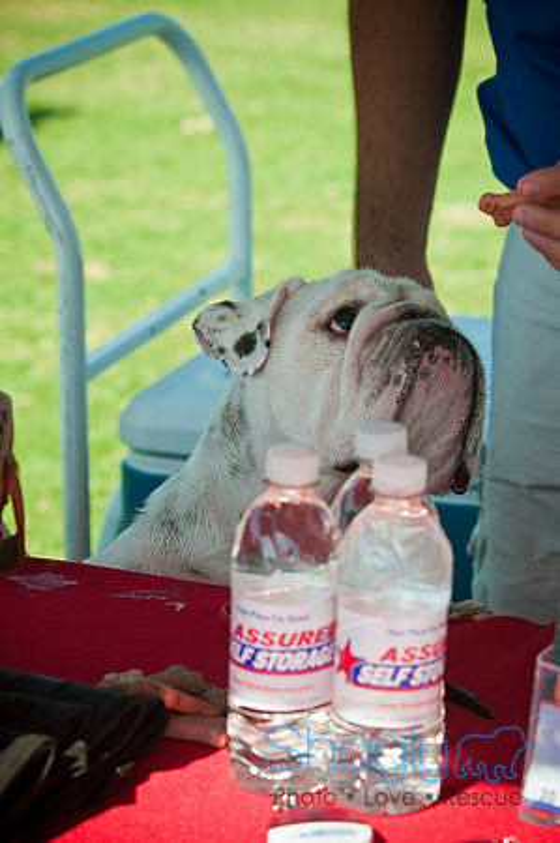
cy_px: 422
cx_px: 280
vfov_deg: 17.1
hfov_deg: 11.4
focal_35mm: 120
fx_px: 2806
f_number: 5.6
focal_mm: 80
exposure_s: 1/500
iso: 200
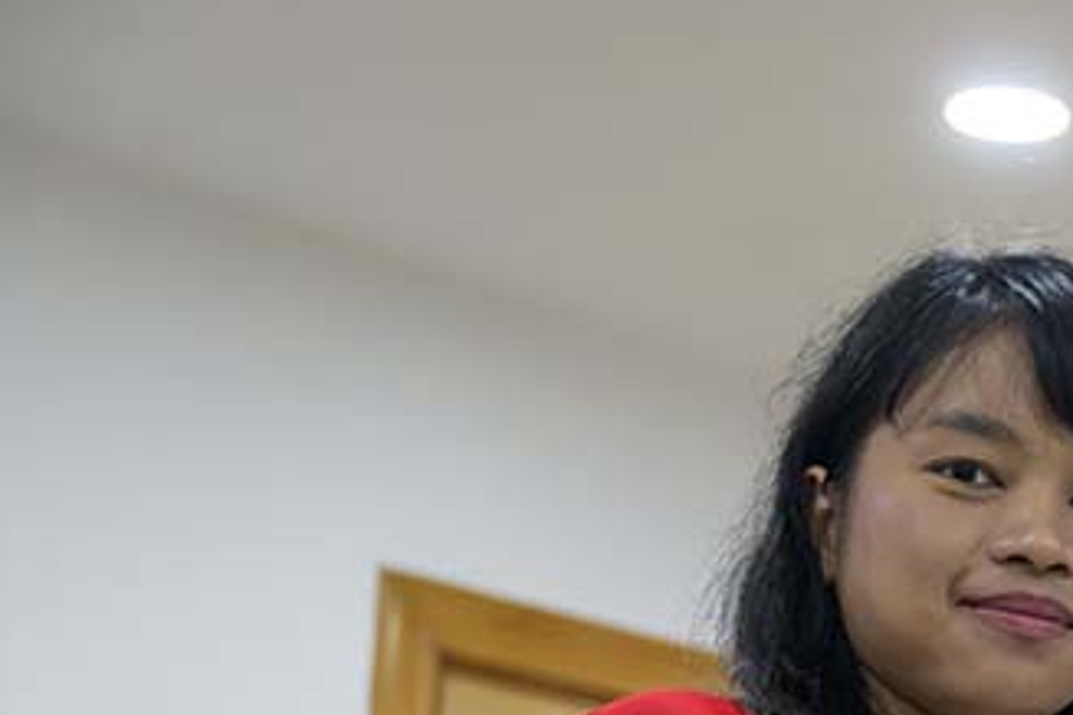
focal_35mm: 144
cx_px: 1506
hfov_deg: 13.6
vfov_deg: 9.3
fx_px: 4292
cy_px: 981
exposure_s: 1/400
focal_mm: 49
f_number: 3.2
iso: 3200
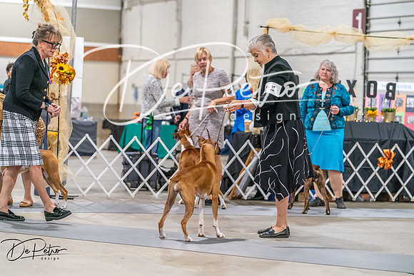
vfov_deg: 11.0
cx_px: 207
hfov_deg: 16.4
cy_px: 138
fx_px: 1438
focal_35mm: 125
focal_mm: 125
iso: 6400
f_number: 3.5
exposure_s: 1/250
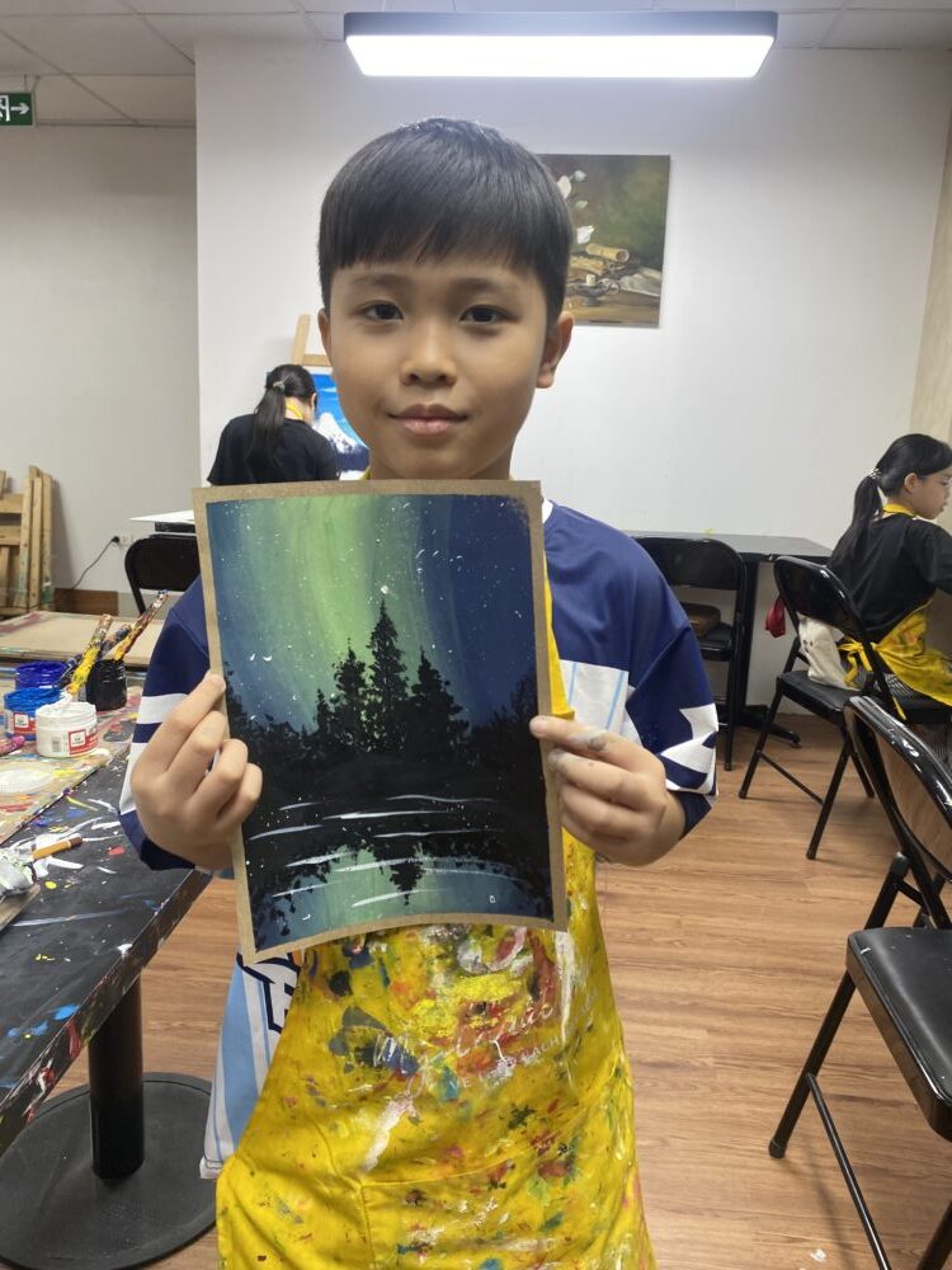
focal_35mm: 26
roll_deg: -3.5
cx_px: 476
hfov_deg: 53.1
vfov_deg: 67.3
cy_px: 635
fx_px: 953
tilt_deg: -11.3
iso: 100
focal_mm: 4.25
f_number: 1.8
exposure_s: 1/100
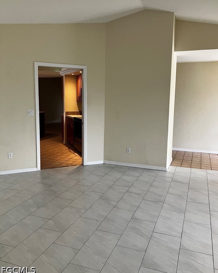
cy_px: 127
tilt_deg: -6.9
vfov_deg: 58.7
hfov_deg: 48.5
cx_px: 111
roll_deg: -0.1
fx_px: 242
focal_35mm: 30
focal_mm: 3.99
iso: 100
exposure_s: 1/60
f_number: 1.8
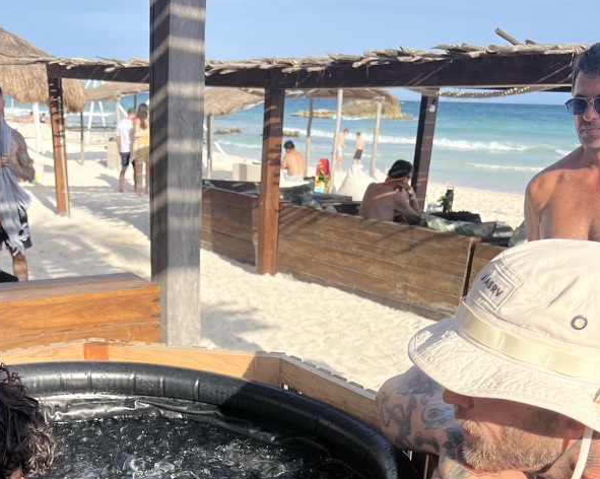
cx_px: 263
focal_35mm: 44
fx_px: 781
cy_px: 453
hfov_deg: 42.0
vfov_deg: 32.0
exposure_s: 1/3077
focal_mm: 5.7
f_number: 1.5
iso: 50
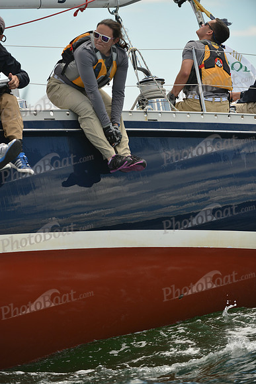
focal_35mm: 240
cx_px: 128
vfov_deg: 8.6
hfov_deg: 5.7
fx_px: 2558
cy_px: 192
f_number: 4.5
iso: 200
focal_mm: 240
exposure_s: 1/800
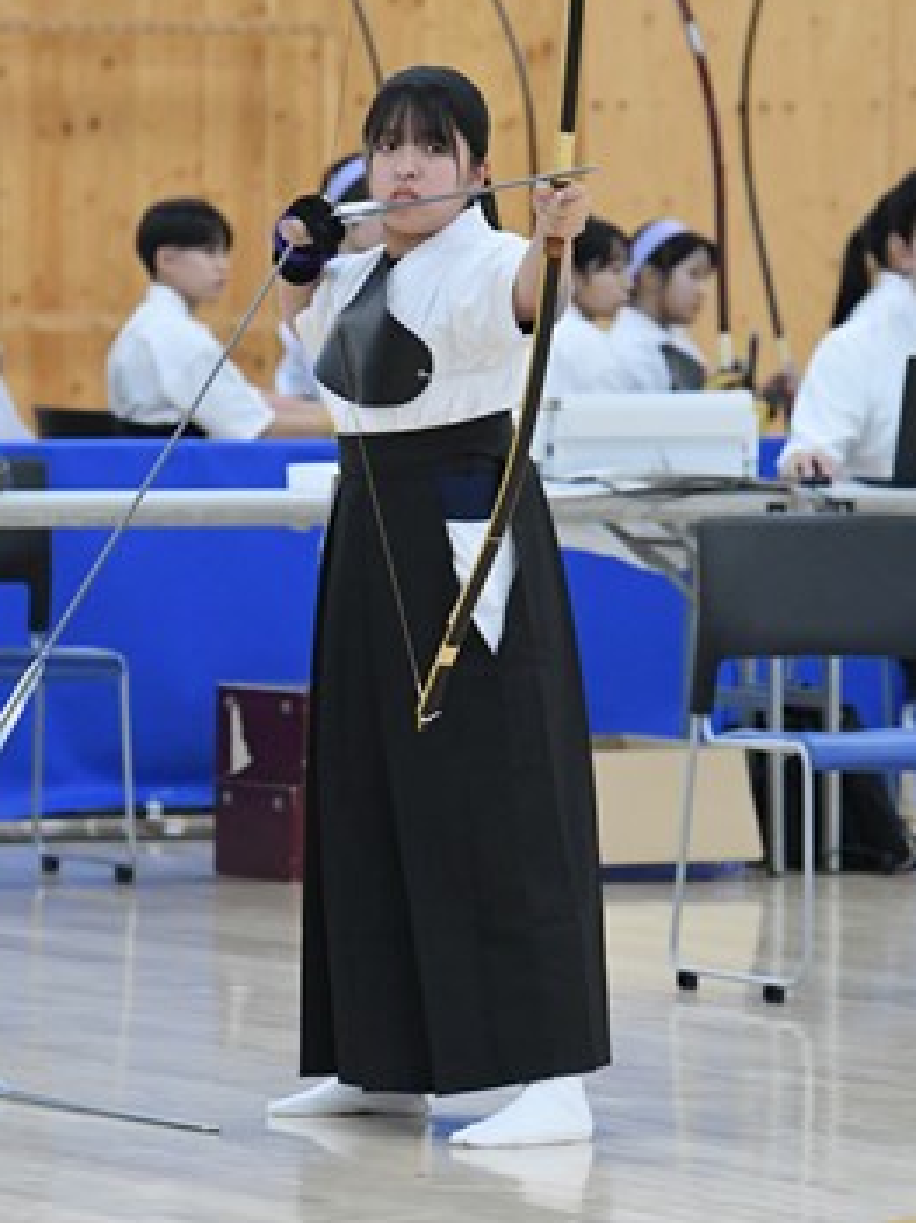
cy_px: 592
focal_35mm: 394
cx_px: 460
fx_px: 13910
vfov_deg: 5.0
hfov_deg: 3.8
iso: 6400
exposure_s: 1/400
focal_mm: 180
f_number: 5.6
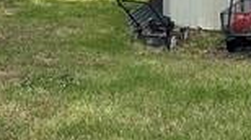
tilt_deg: -11.7
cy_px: 29
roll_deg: -0.9
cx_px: 280
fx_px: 664
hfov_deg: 20.3
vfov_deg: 12.0
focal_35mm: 100
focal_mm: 2.22
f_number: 2.2
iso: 50
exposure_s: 1/1034
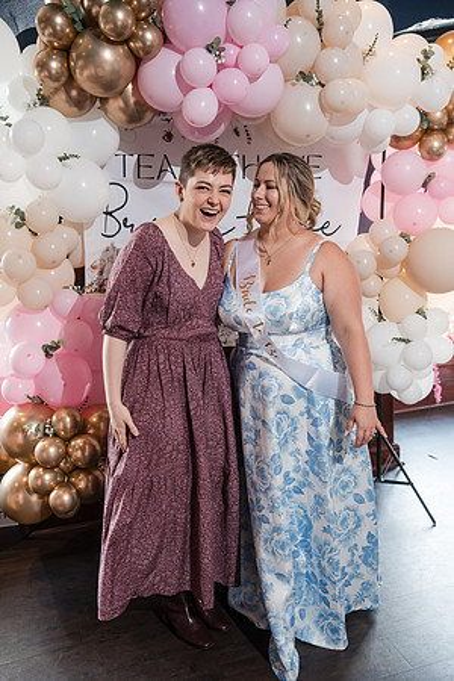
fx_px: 662
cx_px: 227
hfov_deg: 37.9
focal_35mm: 35
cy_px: 340
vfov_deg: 54.4
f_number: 4
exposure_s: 1/250
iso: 2000
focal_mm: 35
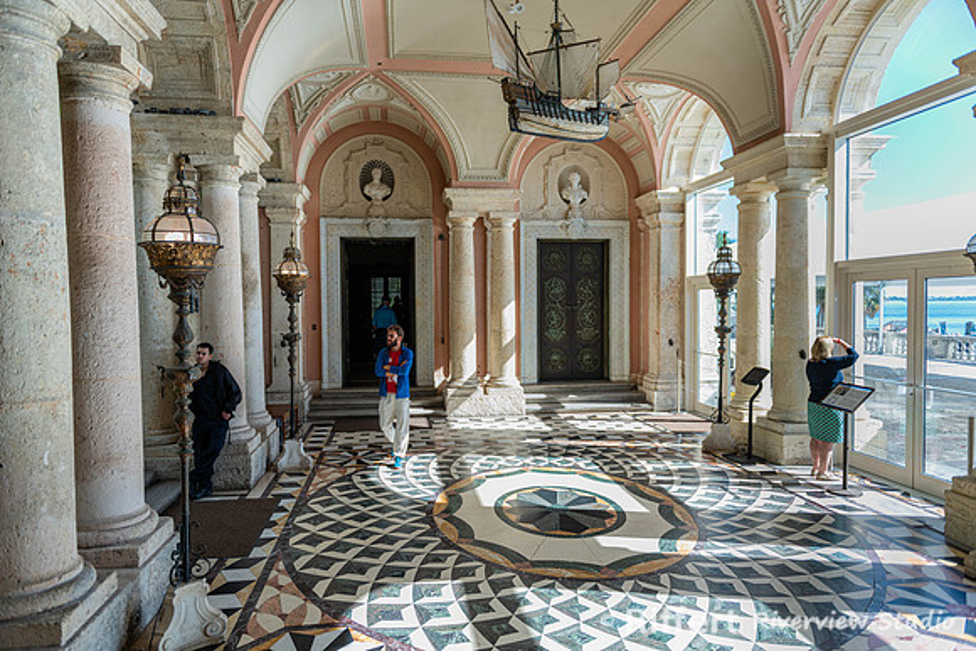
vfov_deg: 53.2
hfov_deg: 73.7
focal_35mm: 24
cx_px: 488
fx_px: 651
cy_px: 326
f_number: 2.8
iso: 64
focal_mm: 24
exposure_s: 1/160
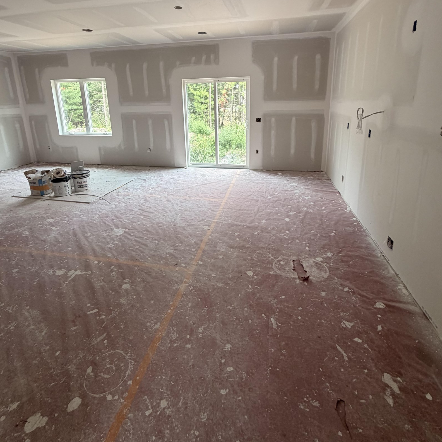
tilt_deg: -12.3
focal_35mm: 18
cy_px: 164
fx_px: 260
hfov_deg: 80.7
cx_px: 222
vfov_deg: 79.1
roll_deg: +0.6
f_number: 2.2
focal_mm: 2.22
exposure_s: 1/121
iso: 125
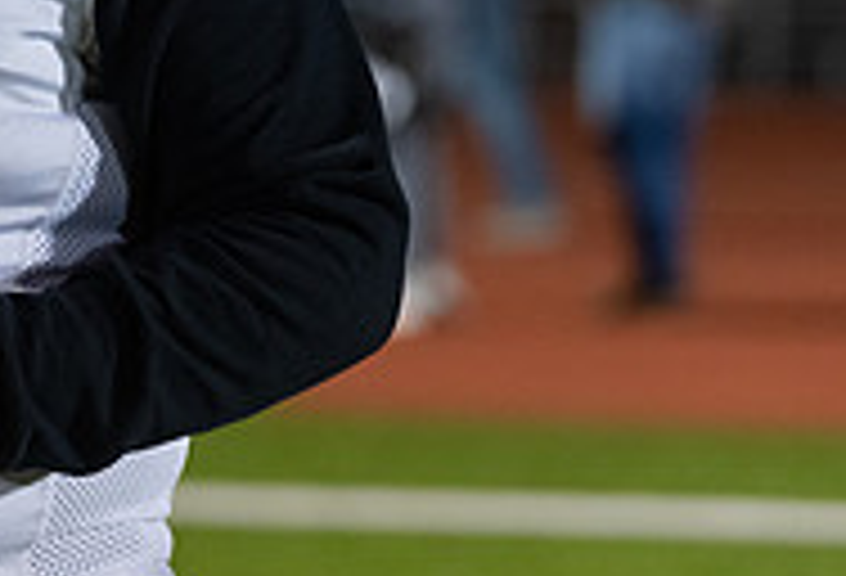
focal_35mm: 400
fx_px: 9461
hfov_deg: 5.1
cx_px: -203
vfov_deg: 3.5
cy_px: -47
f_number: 3.5
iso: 4000
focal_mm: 122
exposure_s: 1/320
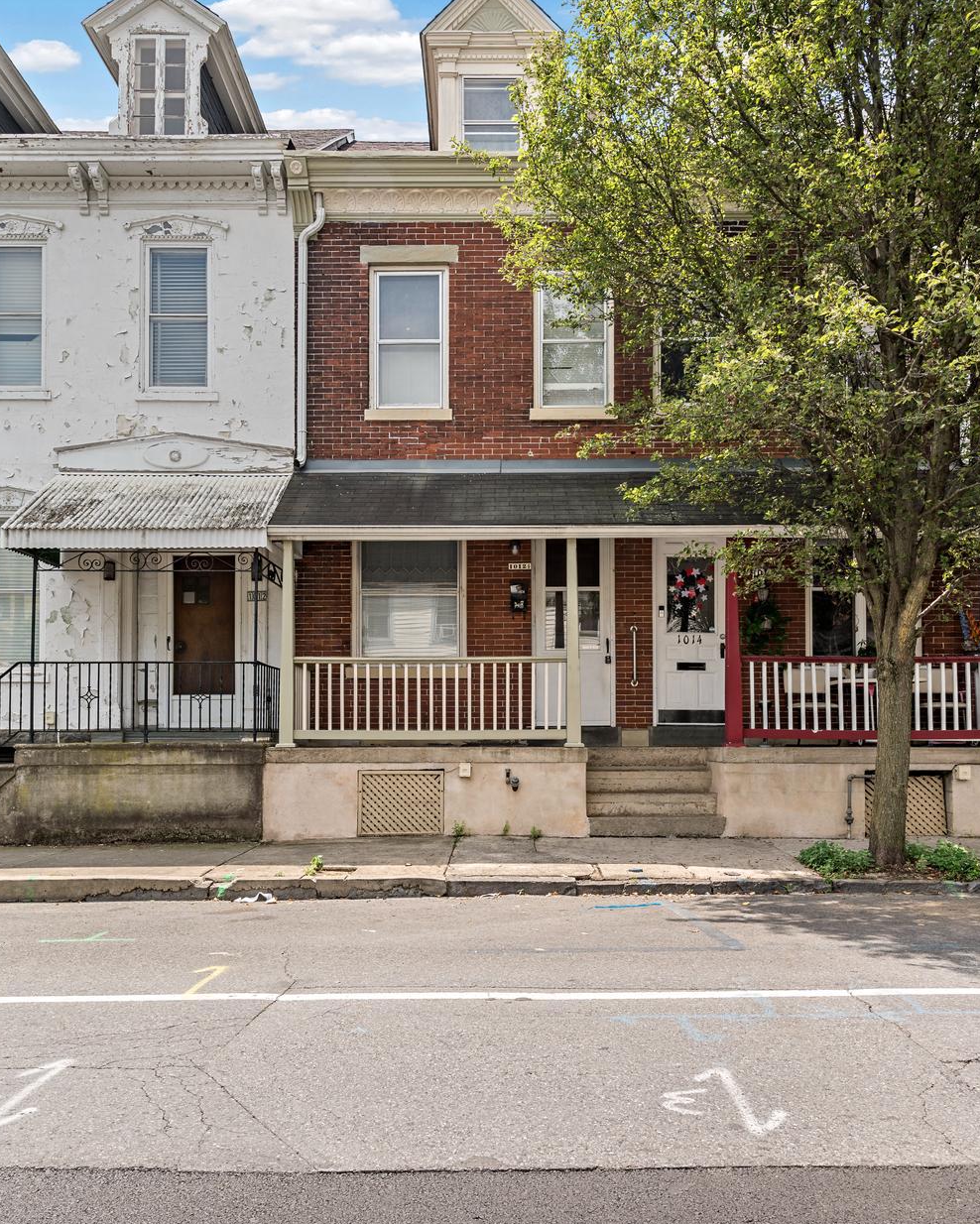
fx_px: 1015
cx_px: 482
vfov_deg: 62.0
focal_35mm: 28
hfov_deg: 51.6
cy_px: 680
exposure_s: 1/1000
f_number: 9
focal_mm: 24
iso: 320
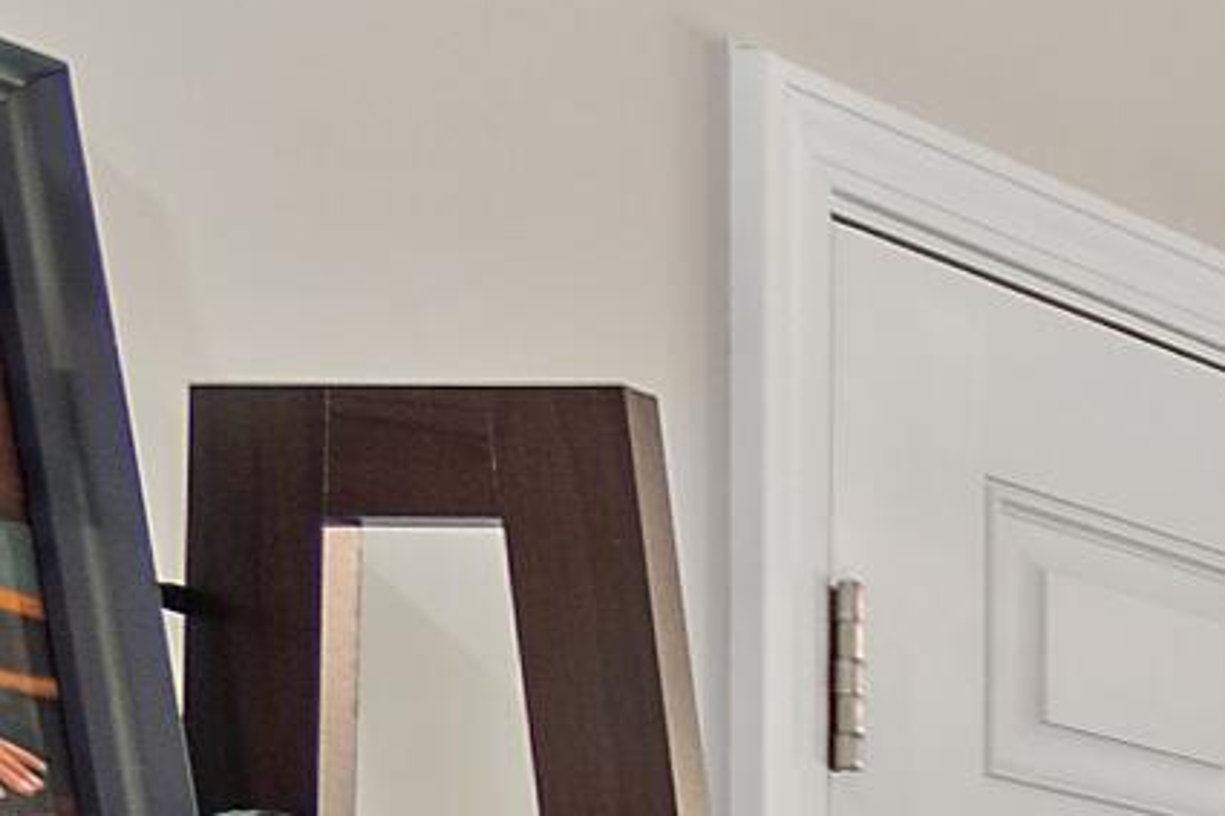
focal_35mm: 106
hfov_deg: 10.0
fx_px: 3605
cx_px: 4136
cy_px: 1531
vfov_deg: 11.8
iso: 100
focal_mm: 10
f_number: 4.5
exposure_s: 1/3
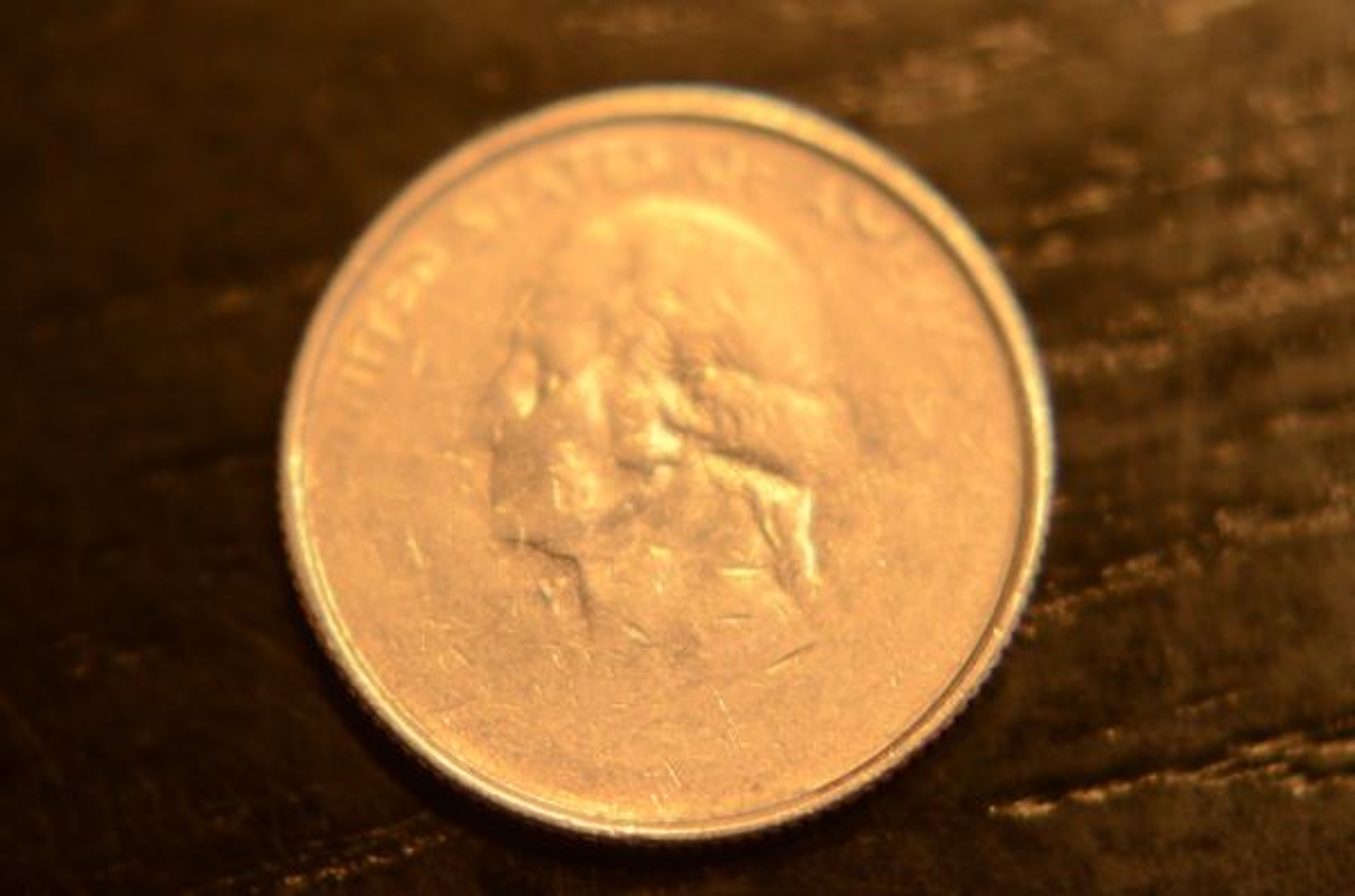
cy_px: 448
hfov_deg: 27.1
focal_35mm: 75
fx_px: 2816
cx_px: 678
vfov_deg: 18.1
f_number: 2.8
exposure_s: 1/320
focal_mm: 50
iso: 2500
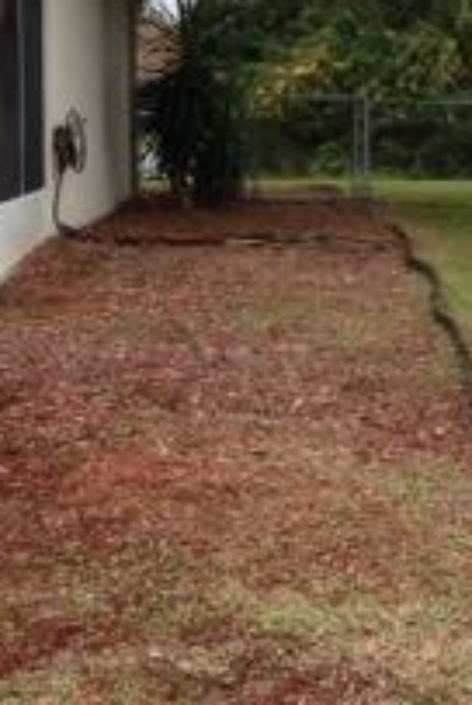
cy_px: 201
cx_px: 725
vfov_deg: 18.8
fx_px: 2117
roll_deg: +0.0
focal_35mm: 108
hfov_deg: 12.1
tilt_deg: -0.7
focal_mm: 4.12
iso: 50
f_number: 2.4
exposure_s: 1/184
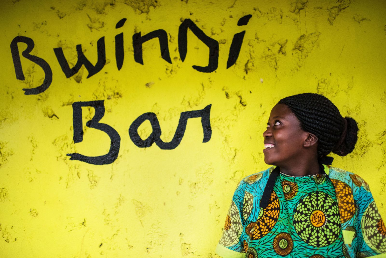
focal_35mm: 35
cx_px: 193
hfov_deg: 54.4
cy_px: 129
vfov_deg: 37.9
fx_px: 375
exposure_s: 1/4000
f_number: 1.4
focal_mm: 35
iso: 1000
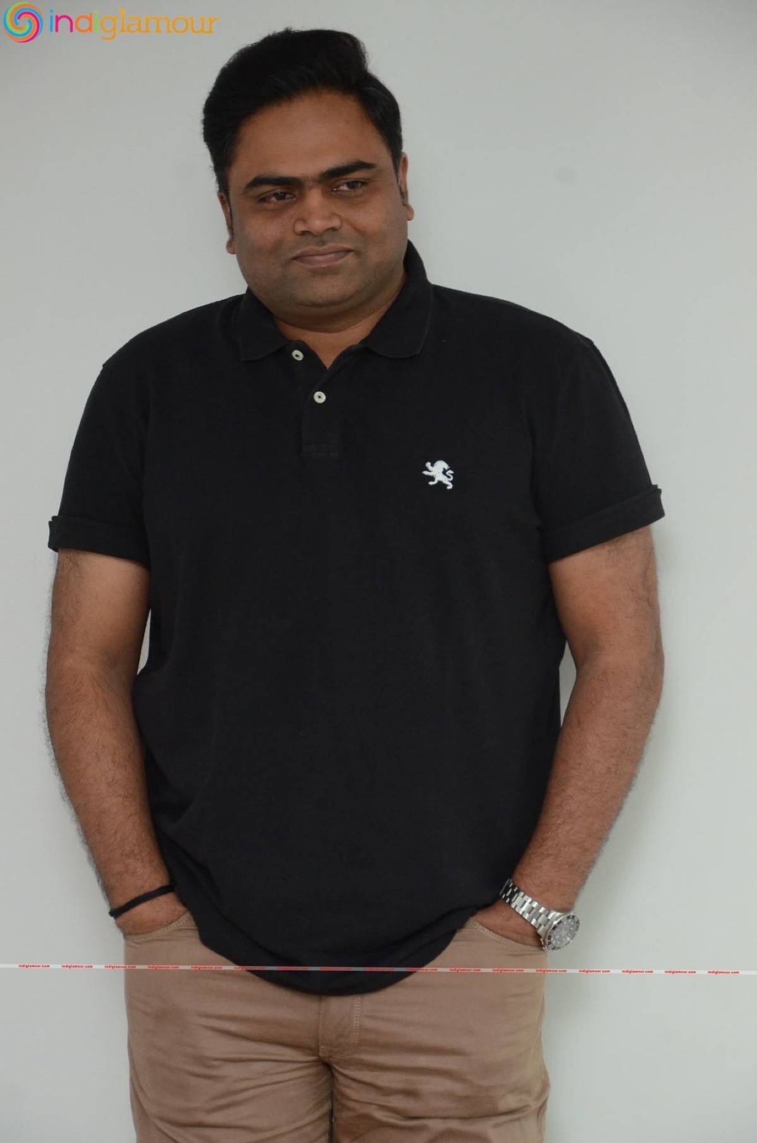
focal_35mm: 128
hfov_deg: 10.7
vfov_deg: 16.1
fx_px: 4041
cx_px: 378
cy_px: 572
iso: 2000
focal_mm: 85
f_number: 5.6
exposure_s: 1/125
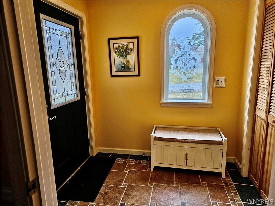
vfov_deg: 58.9
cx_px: 138
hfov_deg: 73.9
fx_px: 183
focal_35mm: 23
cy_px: 103
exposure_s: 1/120
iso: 64
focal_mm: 6.3
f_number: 1.7
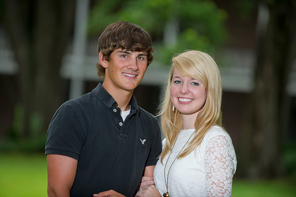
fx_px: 1561
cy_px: 98
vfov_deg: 7.2
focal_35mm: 190
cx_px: 148
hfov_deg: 10.8
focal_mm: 190
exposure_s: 1/320
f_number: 3.2
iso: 320
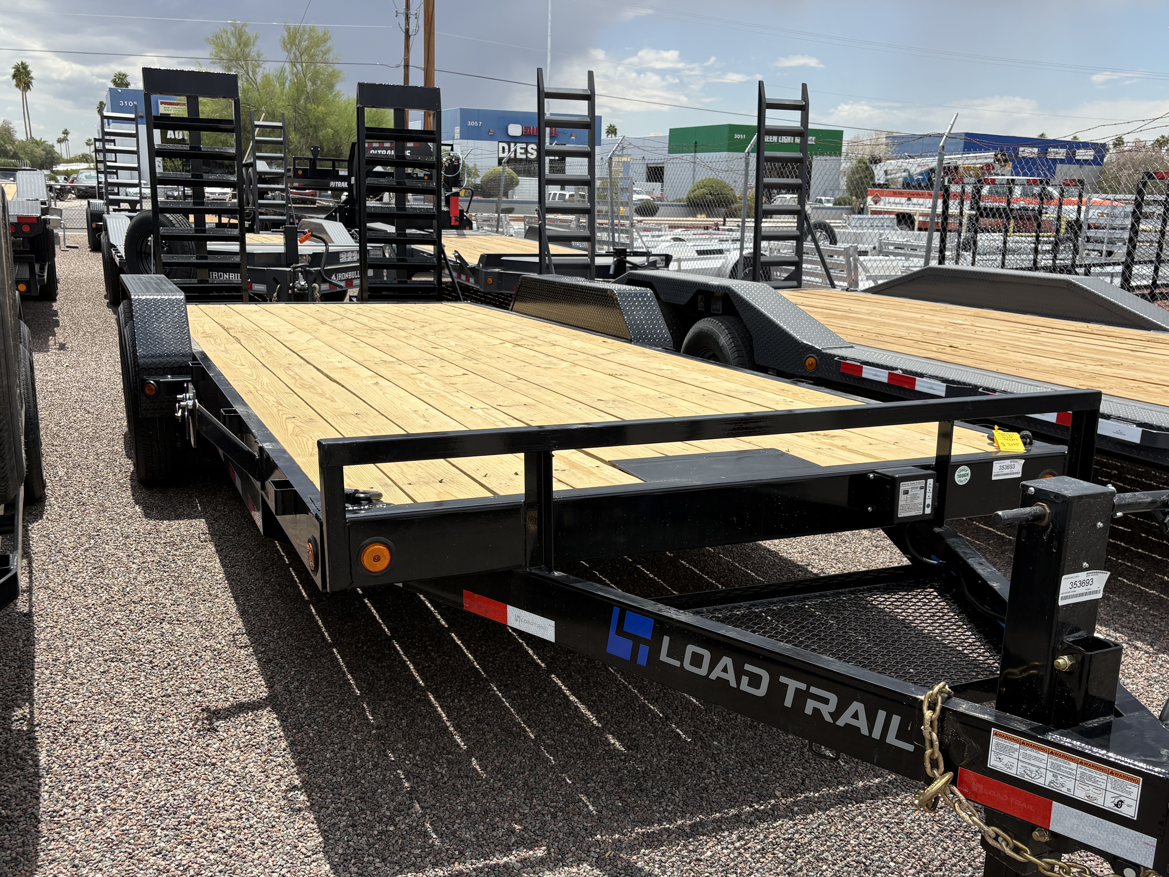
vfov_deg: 42.9
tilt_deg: -15.0
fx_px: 1114
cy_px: 482
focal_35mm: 33
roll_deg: -0.8
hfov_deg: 55.3
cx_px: 571
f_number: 1.6
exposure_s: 1/3623
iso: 50
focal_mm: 5.96
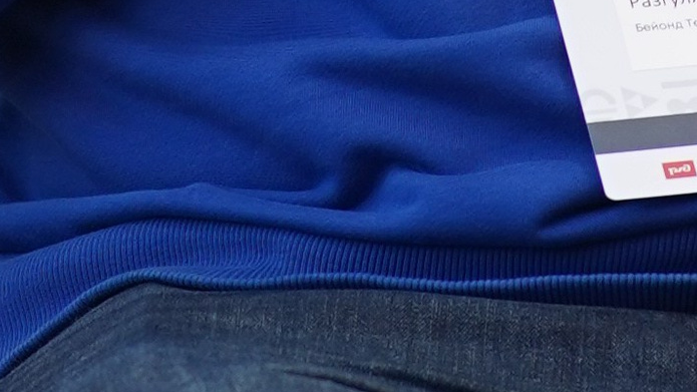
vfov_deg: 1.6
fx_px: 13585
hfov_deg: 2.9
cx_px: 385
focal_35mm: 735
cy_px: -1174
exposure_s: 1/100
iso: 400
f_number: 2.2
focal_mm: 85
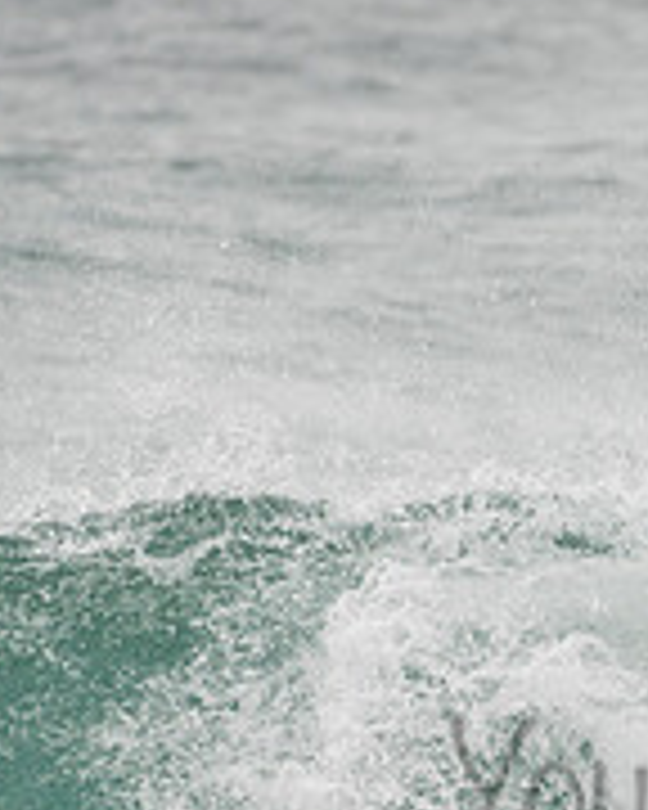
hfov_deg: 1.0
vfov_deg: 1.3
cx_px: 914
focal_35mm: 1511
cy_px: 745
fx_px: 36223
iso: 320
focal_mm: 500
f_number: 5.6
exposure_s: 1/2000
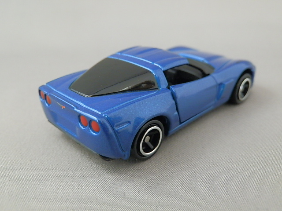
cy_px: 106
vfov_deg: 41.8
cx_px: 141
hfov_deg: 54.0
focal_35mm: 34
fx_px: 277
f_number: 3.5
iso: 250
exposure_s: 1/8
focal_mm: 6.17
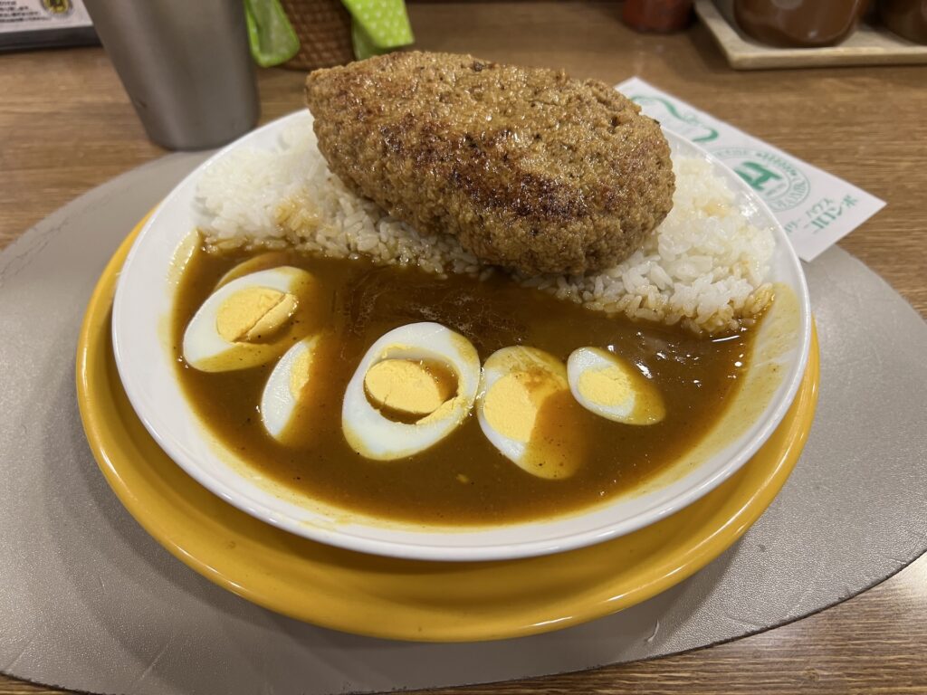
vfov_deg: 53.1
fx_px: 696
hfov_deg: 67.3
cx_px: 464
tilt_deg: -48.7
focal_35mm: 26
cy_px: 348
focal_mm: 5.7
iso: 80
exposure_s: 1/50
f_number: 1.5
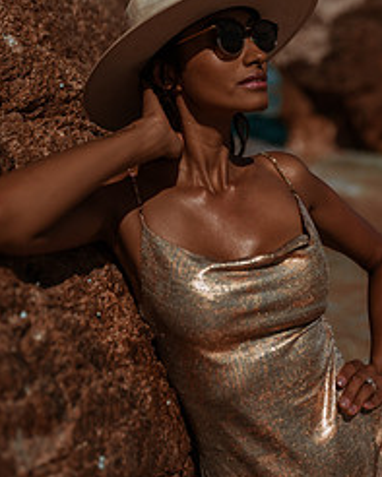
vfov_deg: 31.1
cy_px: 142
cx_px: 227
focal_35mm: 60
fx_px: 847
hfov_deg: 25.4
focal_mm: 35
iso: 31
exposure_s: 1/8000
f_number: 1.8
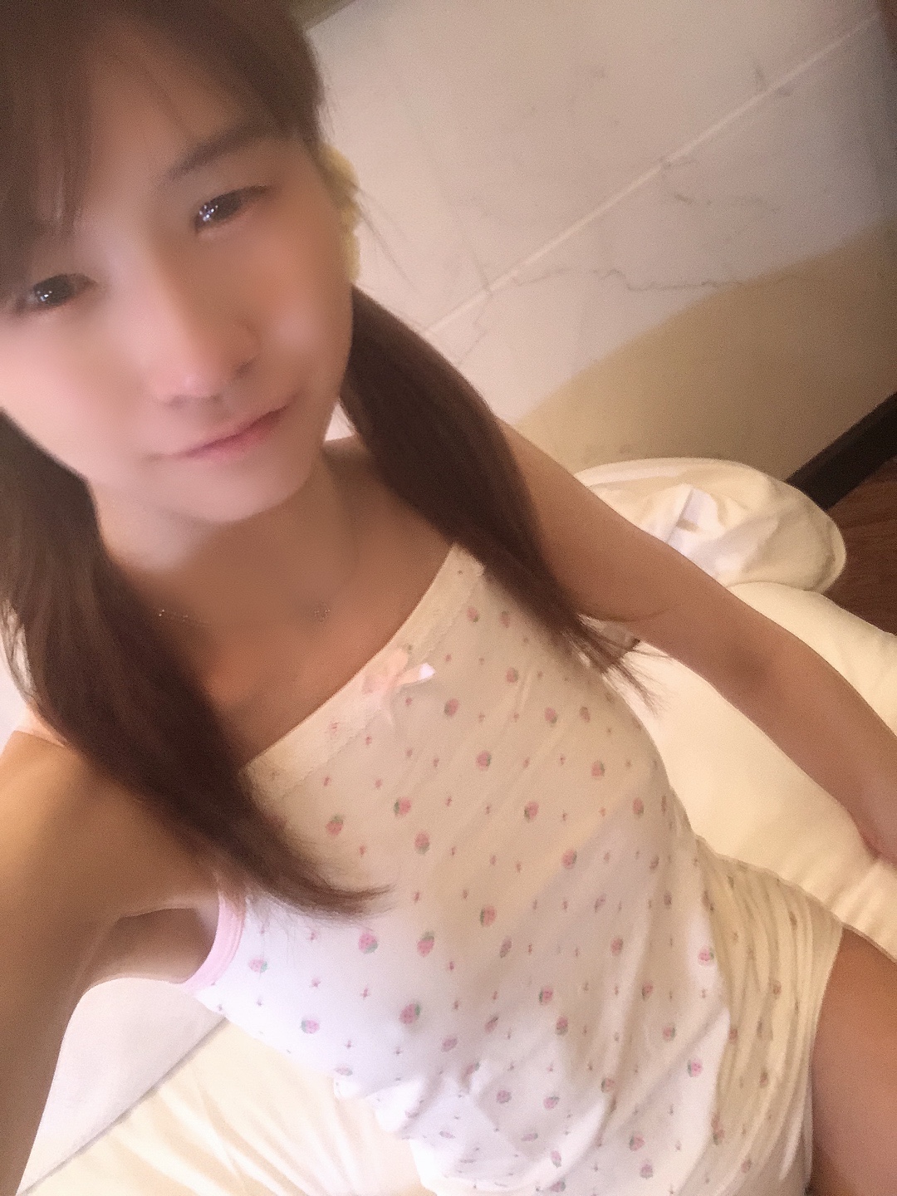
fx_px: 1106
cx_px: 448
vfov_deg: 56.8
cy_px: 598
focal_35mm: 32
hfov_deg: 44.2
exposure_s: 1/25
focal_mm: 2.87
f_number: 2.2
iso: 160
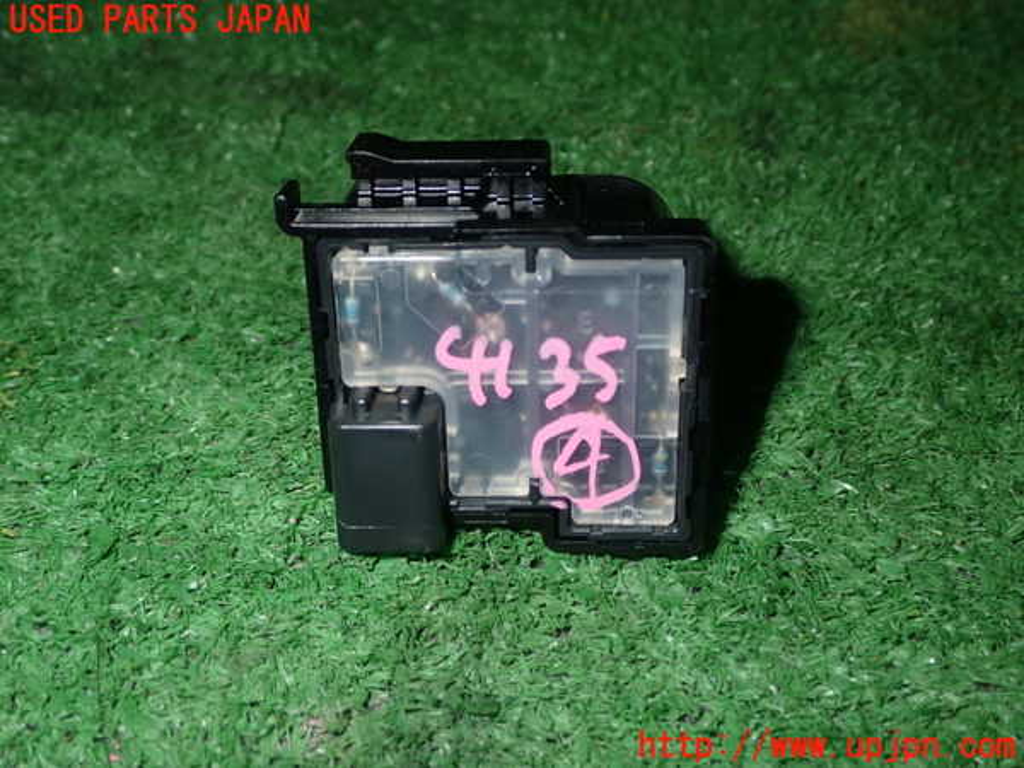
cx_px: 512
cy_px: 384
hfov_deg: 45.8
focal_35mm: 41
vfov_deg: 35.1
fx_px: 1213
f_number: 8
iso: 200
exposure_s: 1/40
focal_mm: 7.31
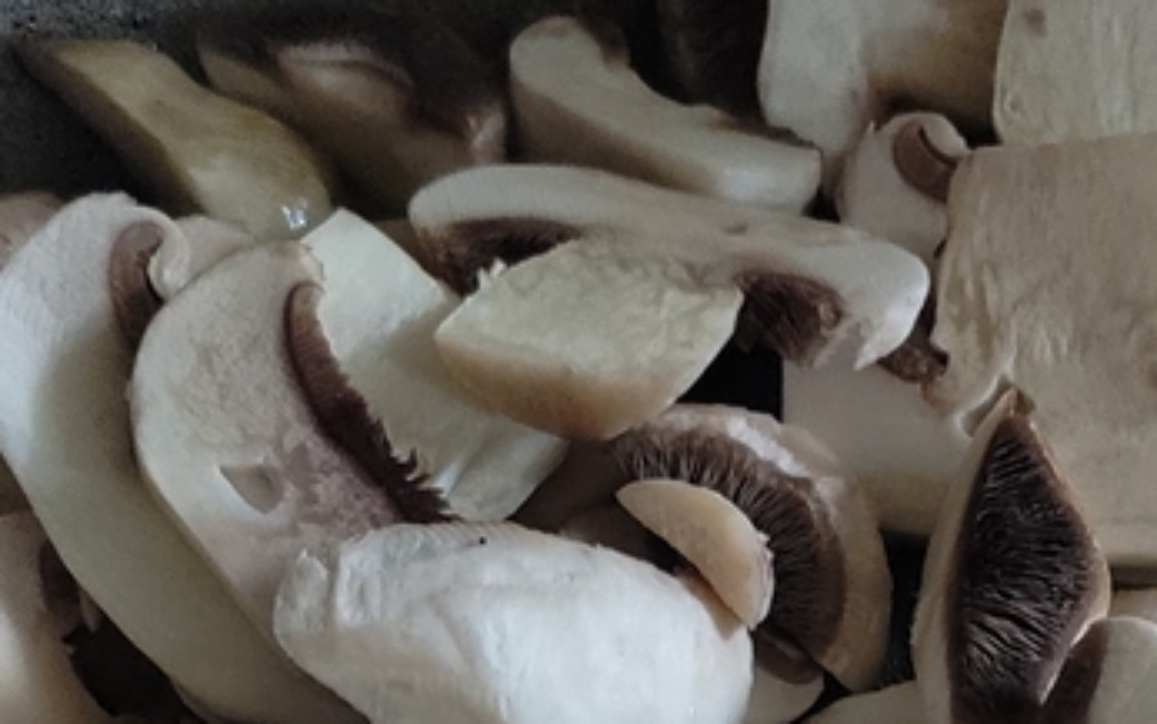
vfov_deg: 16.3
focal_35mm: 73
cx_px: 900
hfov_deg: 27.7
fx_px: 2302
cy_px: 1101
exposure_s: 1/20
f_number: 1.79
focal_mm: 4.74
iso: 1632
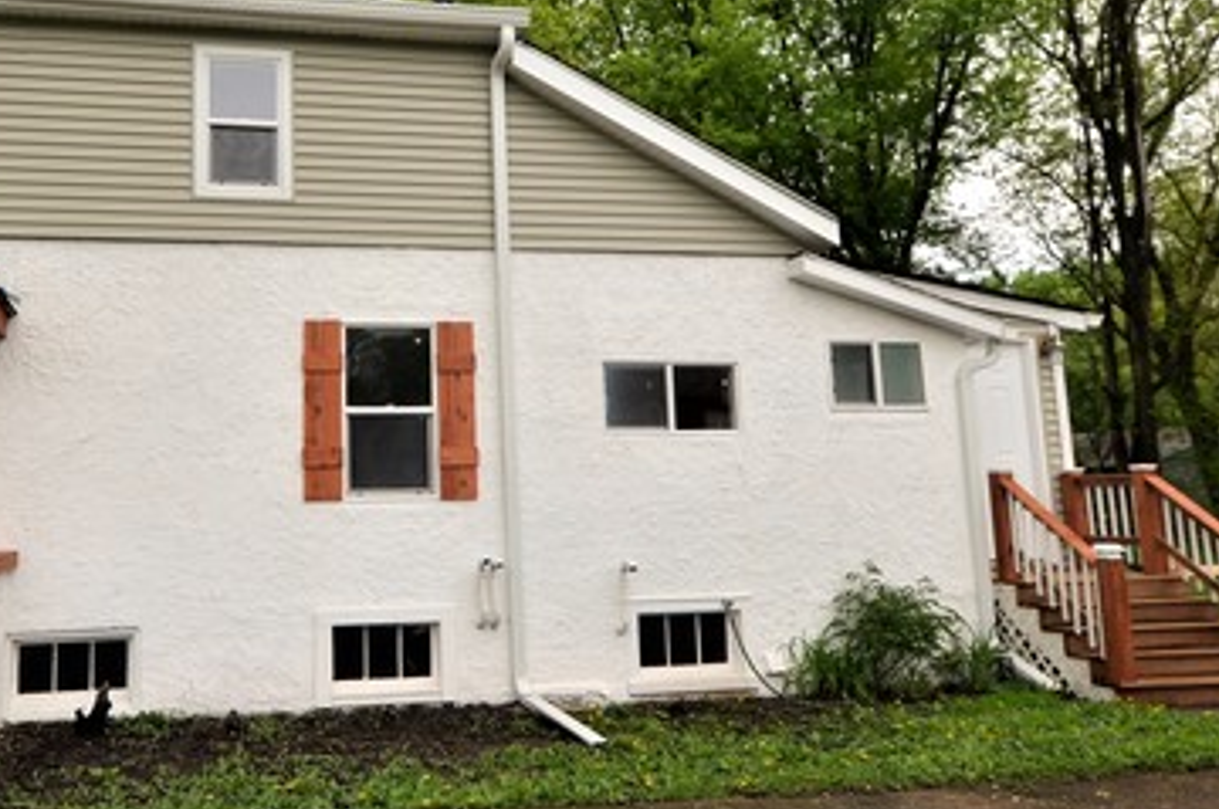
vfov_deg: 40.8
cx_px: 332
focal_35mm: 32
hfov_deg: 56.4
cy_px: 325
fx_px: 1082
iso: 100
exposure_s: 1/250
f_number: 8
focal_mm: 12
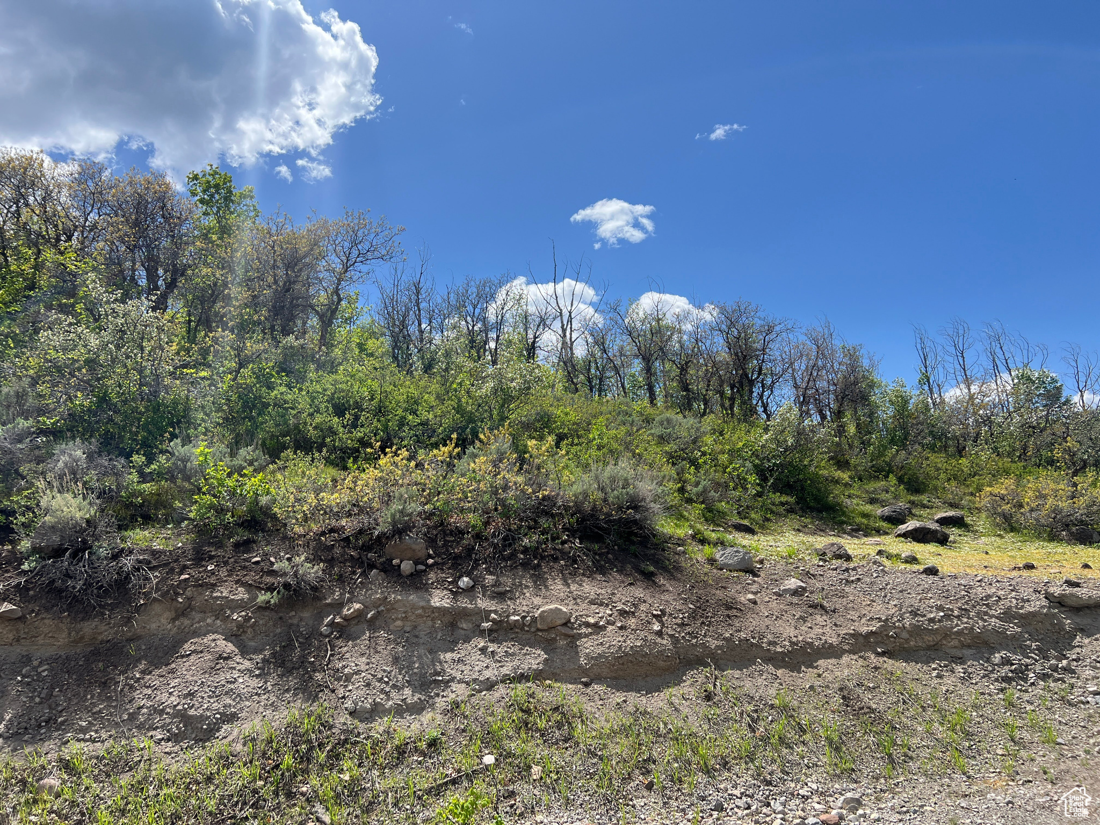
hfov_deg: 67.3
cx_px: 550
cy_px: 412
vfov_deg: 53.1
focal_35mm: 26
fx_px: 826
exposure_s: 1/4274
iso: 50
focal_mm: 5.7
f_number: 1.5
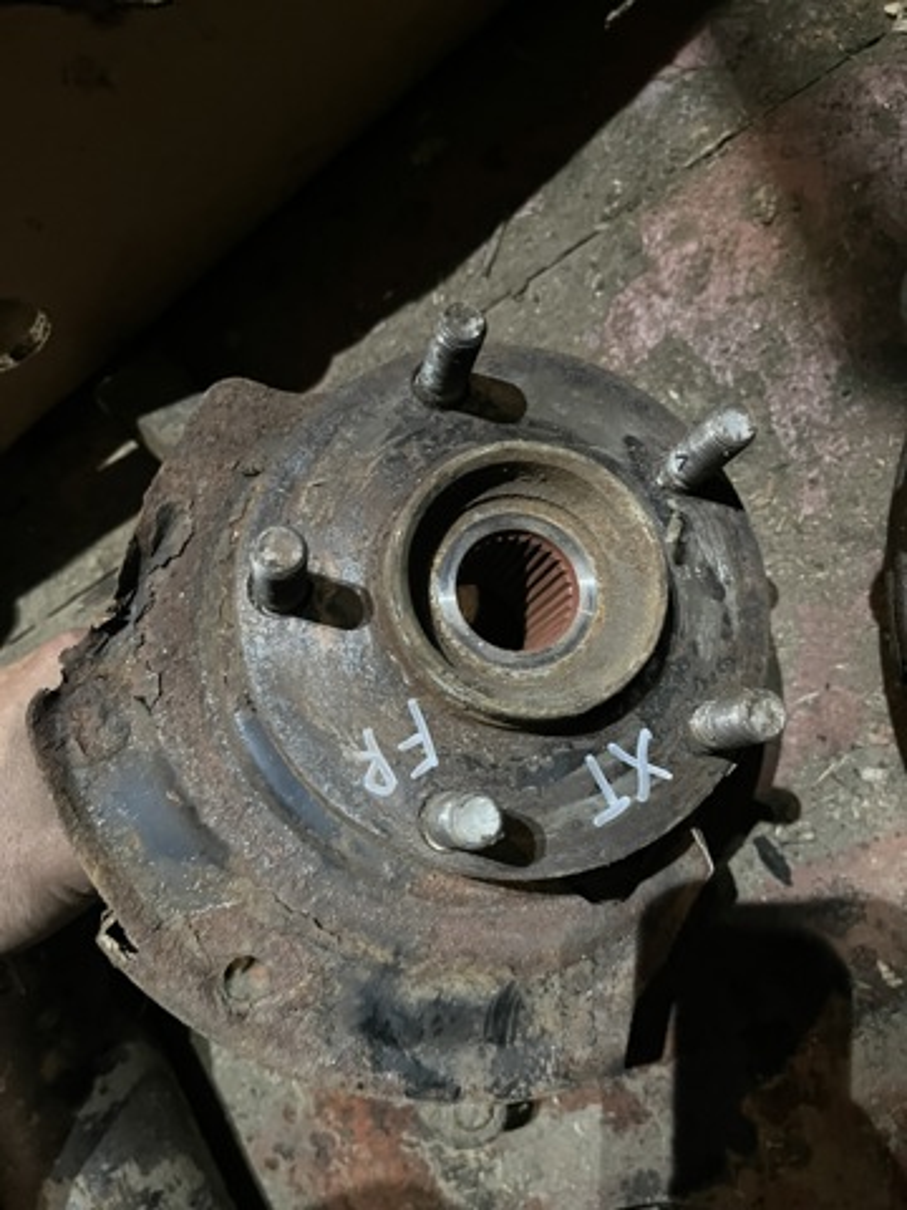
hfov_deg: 53.1
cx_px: 454
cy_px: 605
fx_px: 908
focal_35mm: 26
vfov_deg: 67.3
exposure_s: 1/25
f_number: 1.6
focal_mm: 5.1
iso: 640
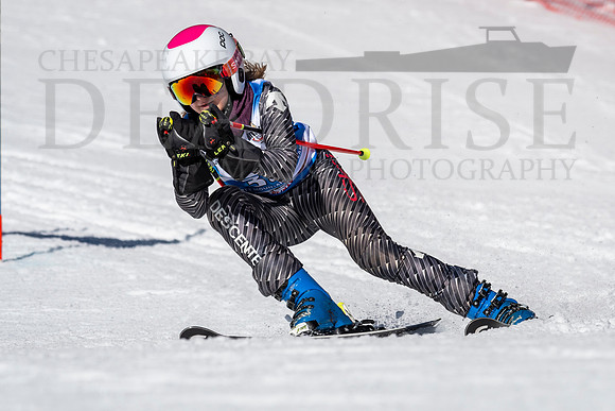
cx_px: 365
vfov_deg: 1.9
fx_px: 12184
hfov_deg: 2.9
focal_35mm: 713
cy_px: 220
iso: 200
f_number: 8
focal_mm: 400
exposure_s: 1/2000
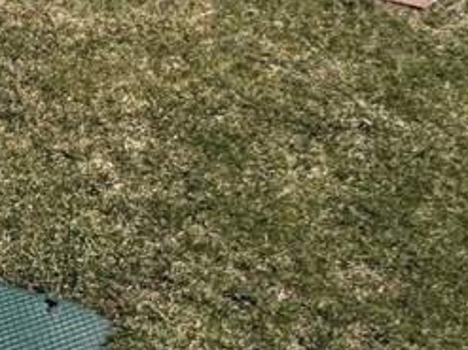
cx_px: 99
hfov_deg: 18.1
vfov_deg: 12.1
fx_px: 1459
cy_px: -365
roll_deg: +1.7
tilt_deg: -10.3
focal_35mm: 108
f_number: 1.6
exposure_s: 1/4255
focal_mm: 5.96
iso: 50
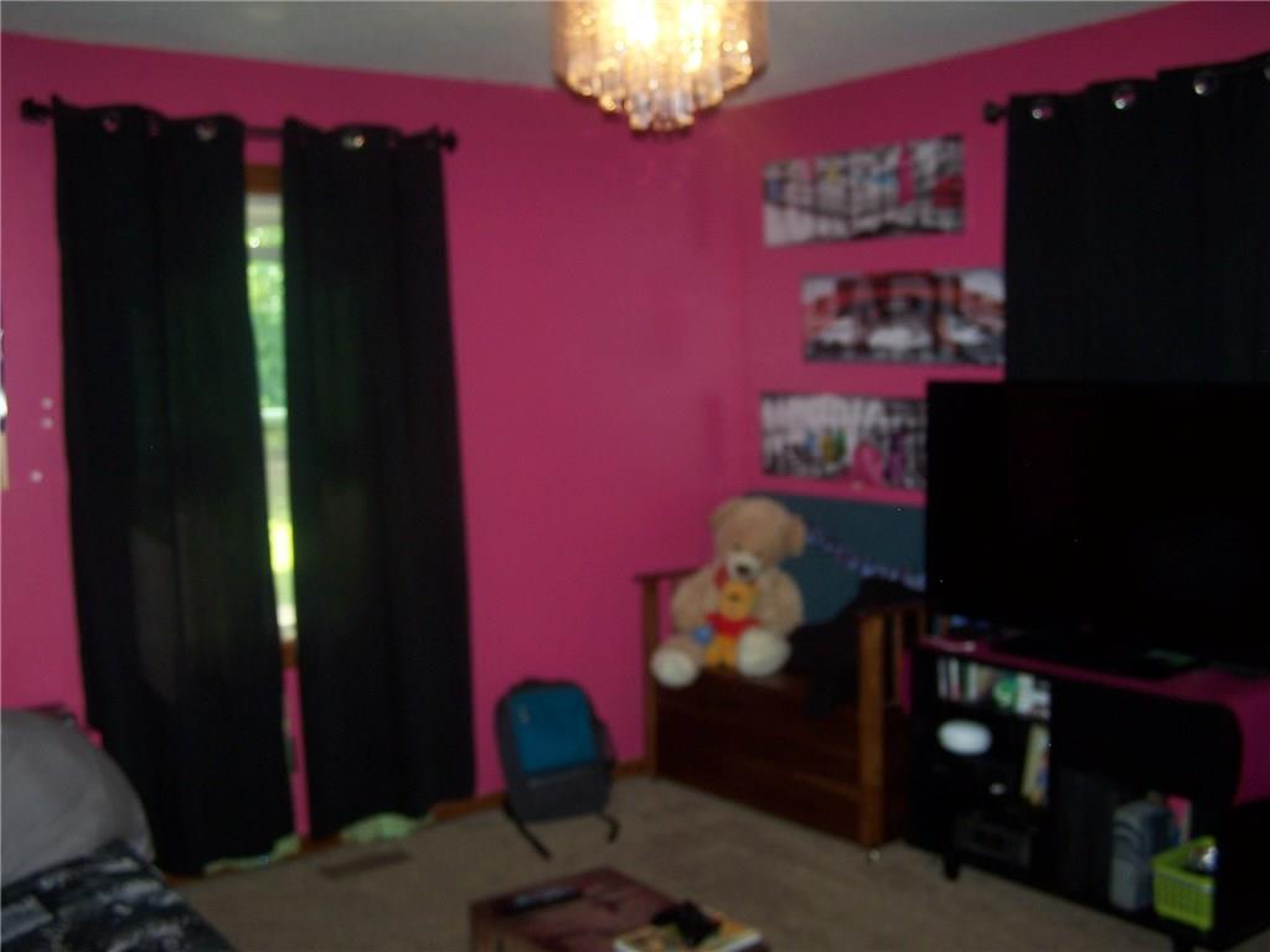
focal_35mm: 38
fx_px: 1394
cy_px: 476
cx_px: 635
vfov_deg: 37.7
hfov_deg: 49.0
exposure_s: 1/60
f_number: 2.8
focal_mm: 6.3
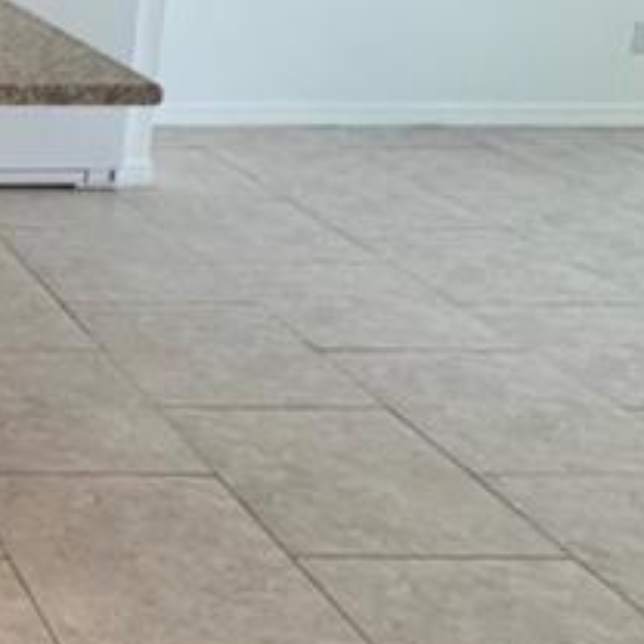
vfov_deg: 26.6
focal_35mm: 61
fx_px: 1284
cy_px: -3
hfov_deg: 20.7
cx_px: -480
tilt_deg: -10.7
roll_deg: +1.0
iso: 200
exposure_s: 1/60
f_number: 2.2
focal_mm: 2.22
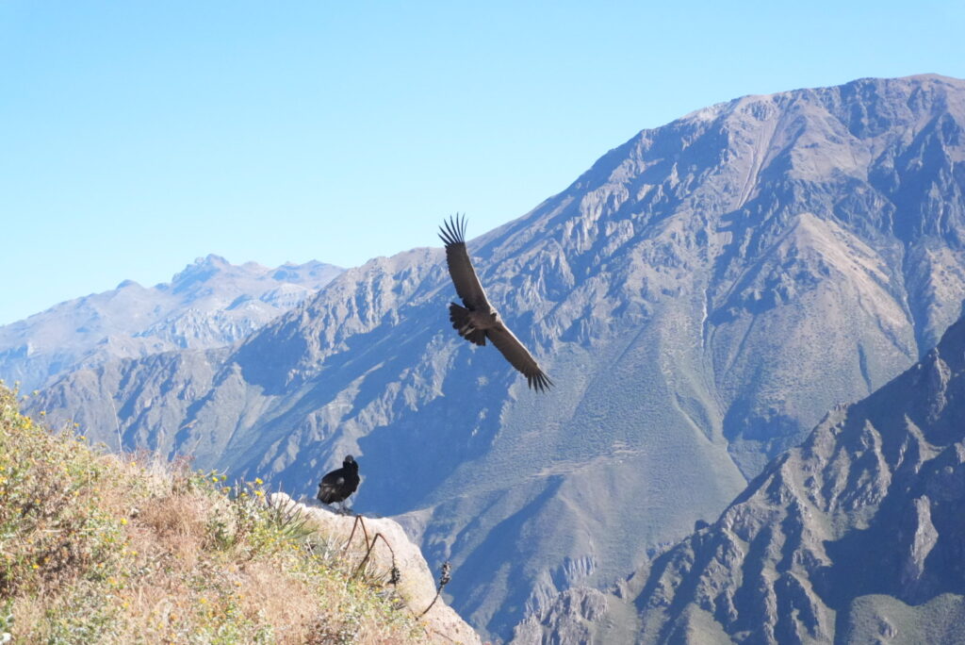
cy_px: 322
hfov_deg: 27.0
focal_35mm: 75
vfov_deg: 18.2
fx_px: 2011
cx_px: 482
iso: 5000
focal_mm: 50
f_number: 6.3
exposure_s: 1/8000
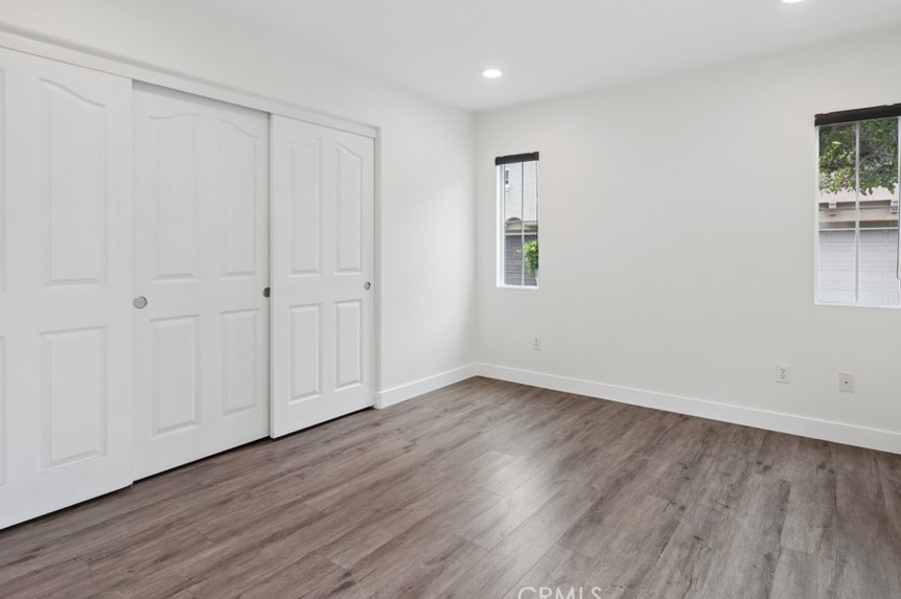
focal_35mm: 19
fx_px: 475
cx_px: 471
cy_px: 256
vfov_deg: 64.1
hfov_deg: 86.9
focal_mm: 16
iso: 125
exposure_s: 1/10
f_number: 8
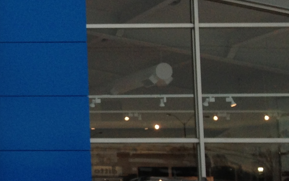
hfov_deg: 16.1
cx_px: -150
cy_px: 84
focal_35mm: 118
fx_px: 929
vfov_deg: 11.1
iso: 64
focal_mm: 4.13
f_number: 2.4
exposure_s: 1/120
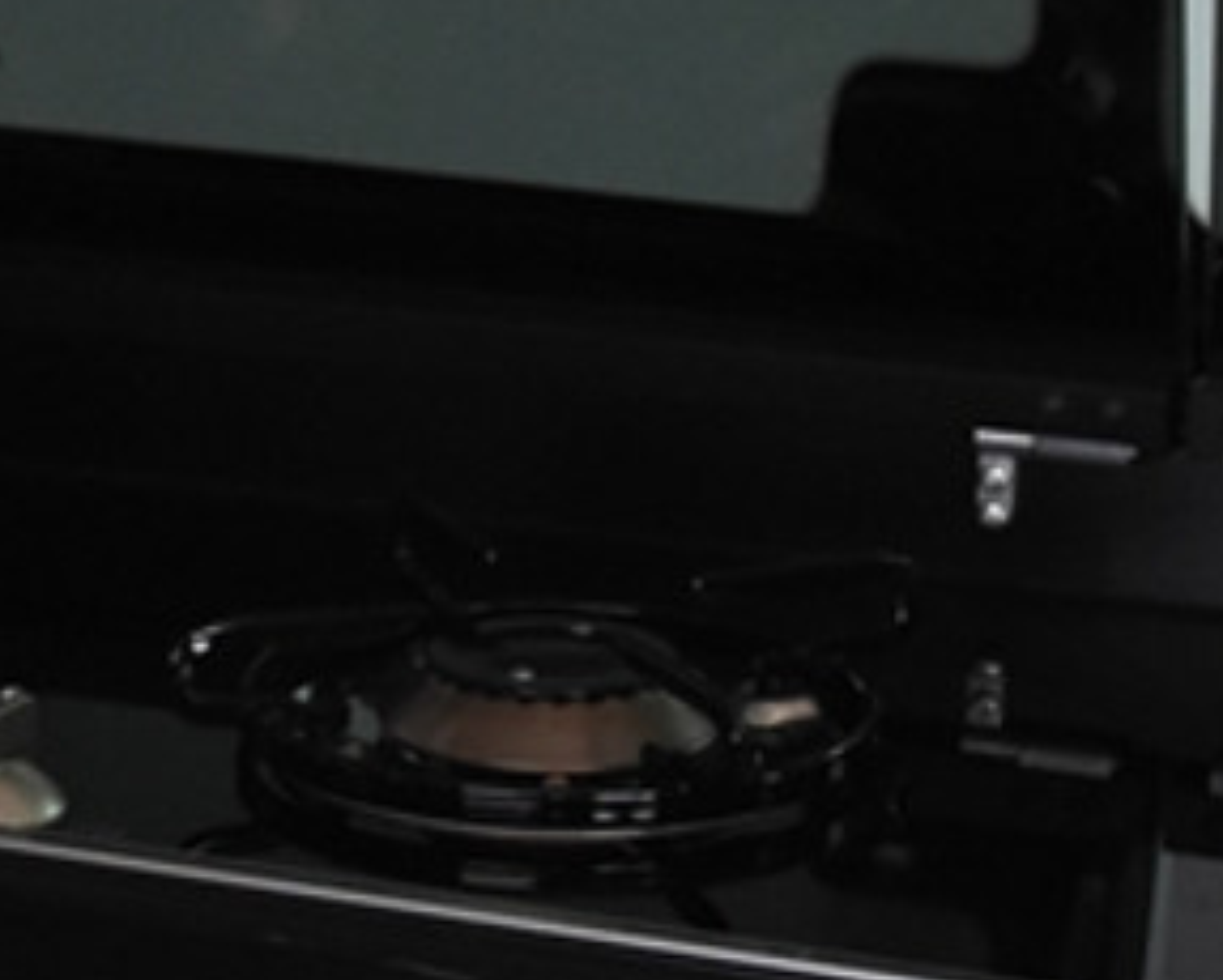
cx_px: 9
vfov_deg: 10.2
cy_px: 509
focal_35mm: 151
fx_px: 5469
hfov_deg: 12.6
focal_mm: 22
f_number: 3
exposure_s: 1/30
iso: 2800
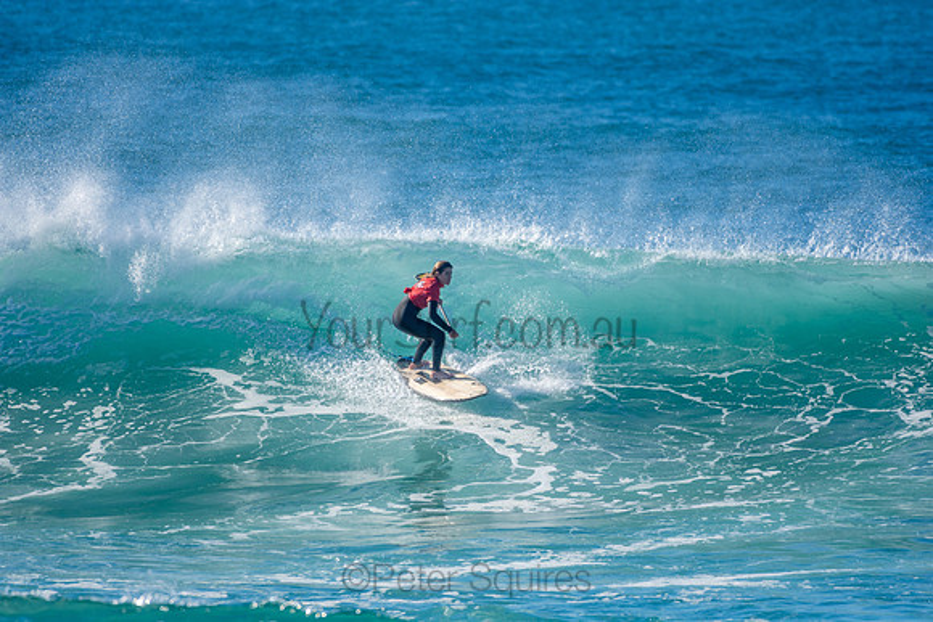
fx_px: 19441
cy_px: 311
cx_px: 466
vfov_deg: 1.8
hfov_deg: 2.7
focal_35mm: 750
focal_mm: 500
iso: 200
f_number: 5.6
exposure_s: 1/1250
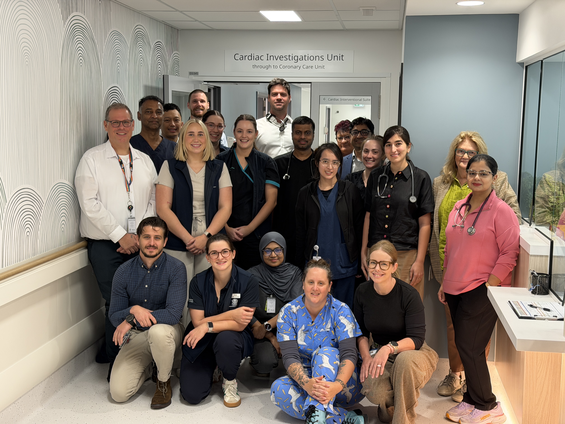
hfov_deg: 39.7
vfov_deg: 30.3
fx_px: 783
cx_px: 282
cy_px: 212
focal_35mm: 48
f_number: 1.78
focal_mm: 6.76
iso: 125
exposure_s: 1/50
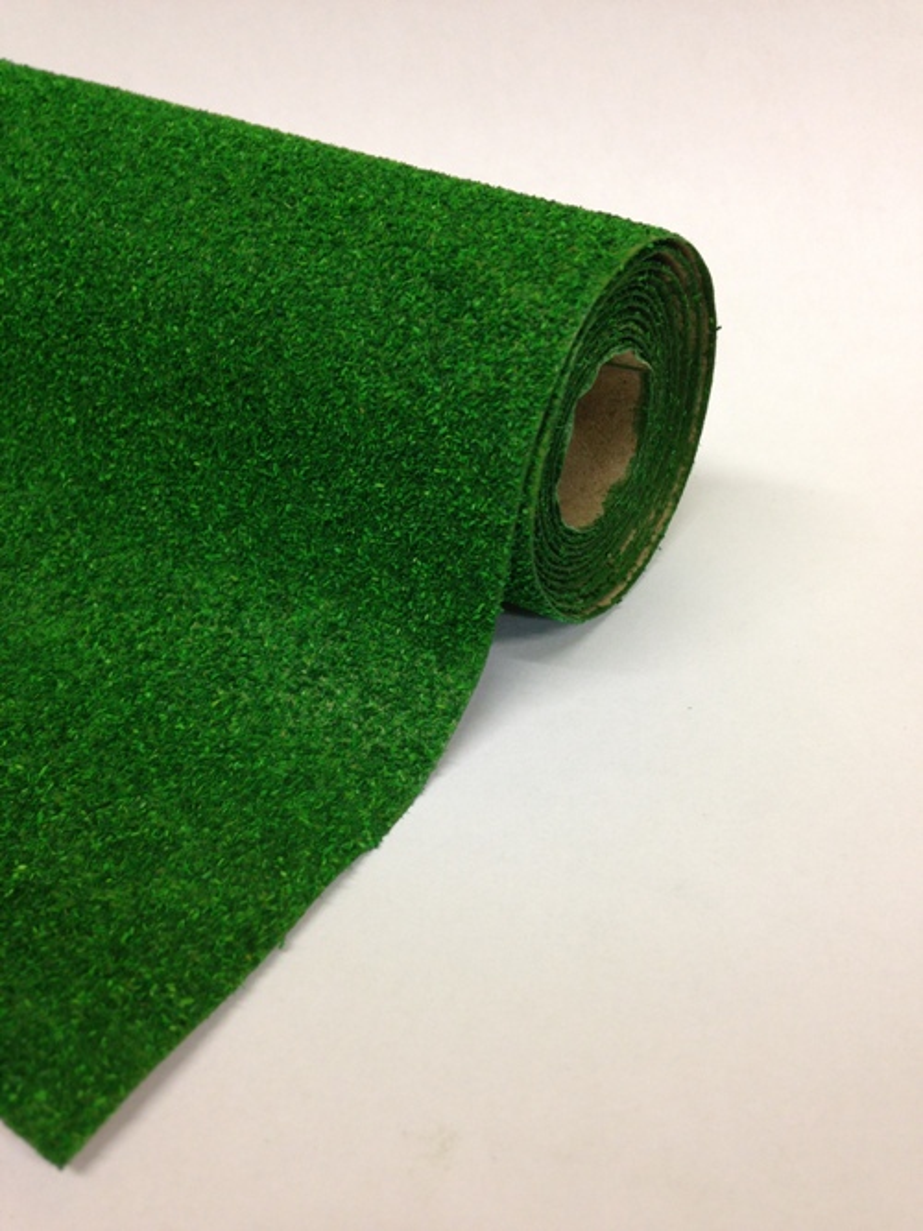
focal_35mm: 33
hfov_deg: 42.9
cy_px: 616
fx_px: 1174
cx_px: 462
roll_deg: +0.7
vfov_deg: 55.4
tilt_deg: -40.0
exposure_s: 1/20
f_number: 2.4
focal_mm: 4.12
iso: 80
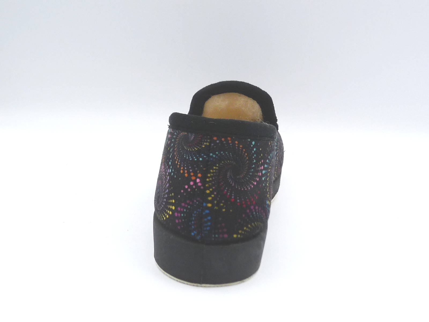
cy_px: 161
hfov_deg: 39.7
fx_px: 595
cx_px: 214
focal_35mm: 48
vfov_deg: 30.3
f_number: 4.5
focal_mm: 4.8
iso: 100
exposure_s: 1/250
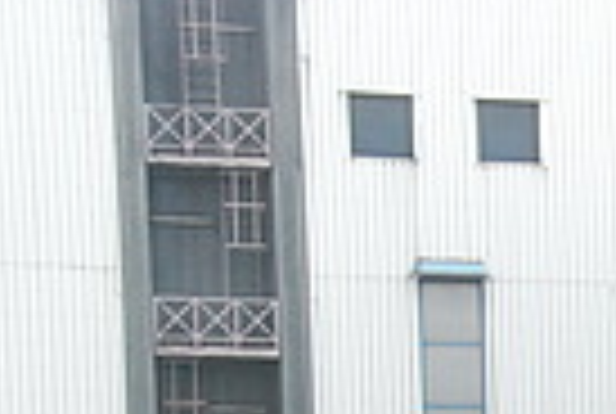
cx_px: 902
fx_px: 3207
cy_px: 686
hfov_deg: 10.6
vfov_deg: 7.2
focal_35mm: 187
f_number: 9
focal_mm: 36
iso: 1250
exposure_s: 1/320
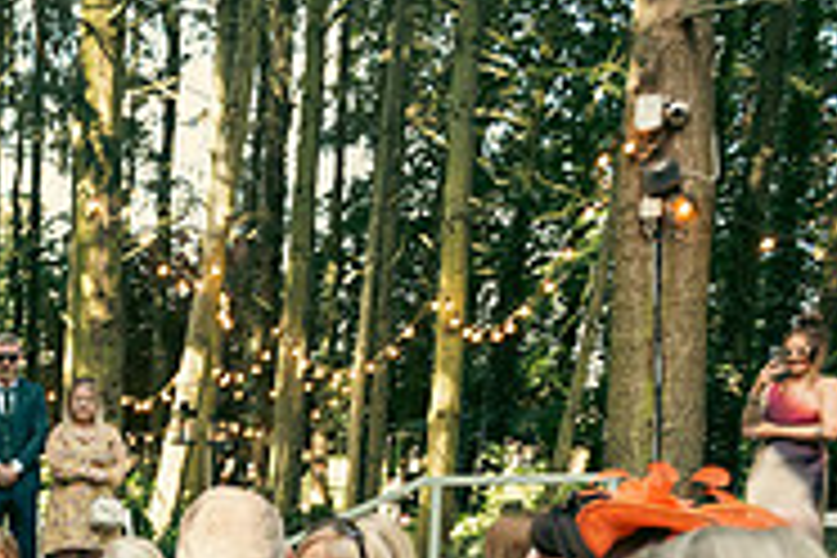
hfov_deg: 23.3
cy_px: 866
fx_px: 1744
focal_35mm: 75
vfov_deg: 16.4
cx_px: -310
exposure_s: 1/160
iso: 200
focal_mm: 24
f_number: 3.5
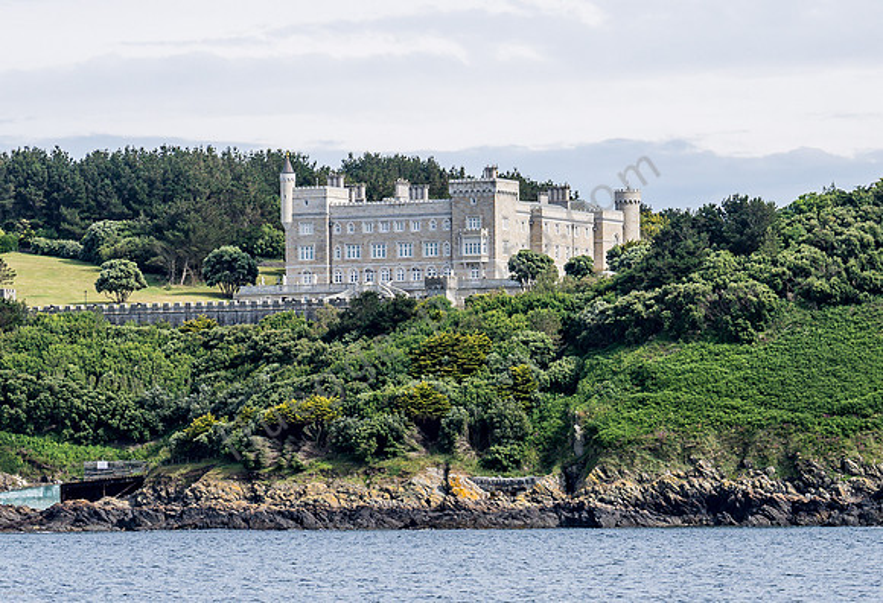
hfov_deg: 10.0
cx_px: 598
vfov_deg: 6.8
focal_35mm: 204
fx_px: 5052
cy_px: 306
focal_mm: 70
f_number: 6.3
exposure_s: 1/400
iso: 125
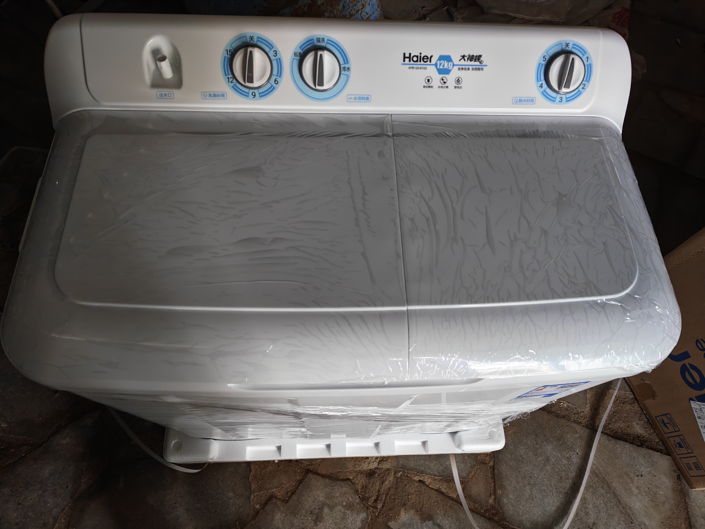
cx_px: 352
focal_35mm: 24
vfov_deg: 56.8
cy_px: 264
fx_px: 489
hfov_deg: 71.6
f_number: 1.9
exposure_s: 1/25
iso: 2000
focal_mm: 6.12
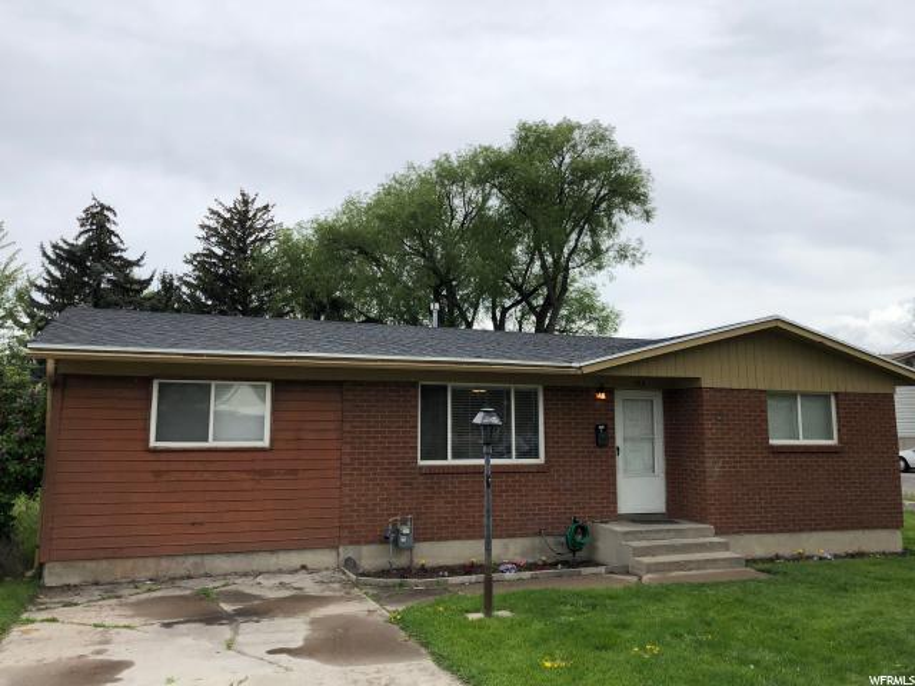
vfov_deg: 49.7
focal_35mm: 28
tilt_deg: +8.2
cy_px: 343
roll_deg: -0.8
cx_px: 458
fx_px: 740
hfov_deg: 63.4
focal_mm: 3.99
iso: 20
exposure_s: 1/2088
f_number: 1.8
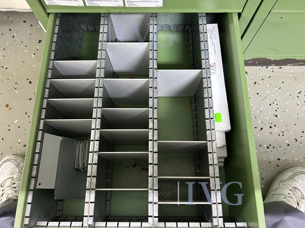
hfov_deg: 67.3
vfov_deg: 53.1
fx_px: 229
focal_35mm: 26
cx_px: 152
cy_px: 114
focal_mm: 5.7
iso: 320
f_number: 1.5
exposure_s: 1/50
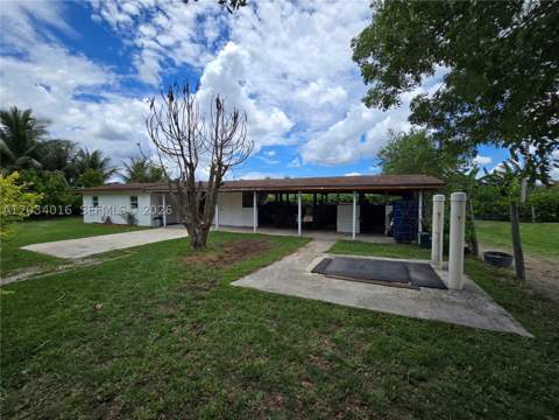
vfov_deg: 89.9
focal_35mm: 13
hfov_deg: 106.2
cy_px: 210
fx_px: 210
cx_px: 280
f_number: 2.2
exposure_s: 1/2544
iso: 50
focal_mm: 2.2
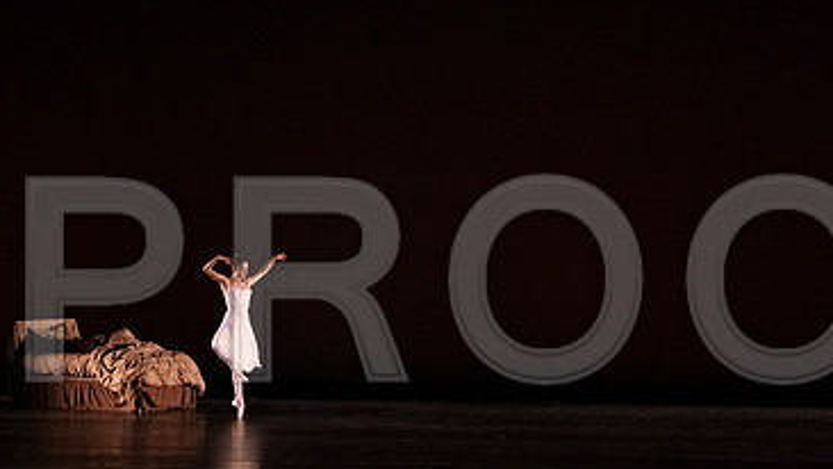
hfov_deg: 12.9
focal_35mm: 166
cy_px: 286
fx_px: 3667
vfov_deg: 7.3
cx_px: 528
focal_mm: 100
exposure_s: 1/400
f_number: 5.6
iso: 20000
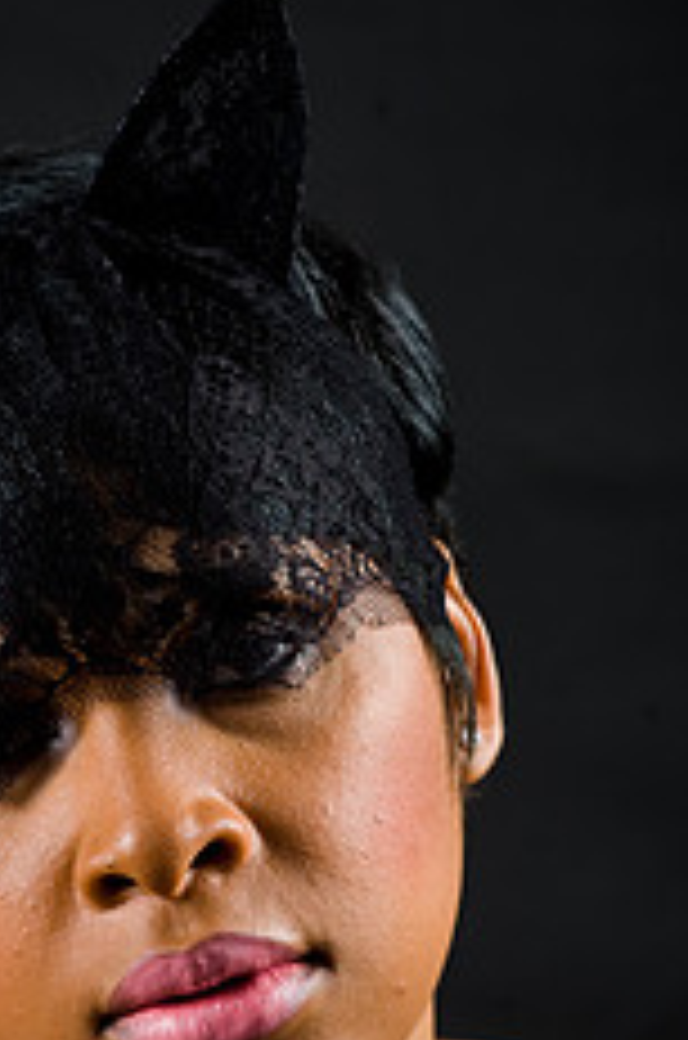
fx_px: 11230
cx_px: 187
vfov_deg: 5.3
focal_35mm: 390
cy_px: 657
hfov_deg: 3.5
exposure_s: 1/125
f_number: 5.6
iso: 200
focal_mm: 200
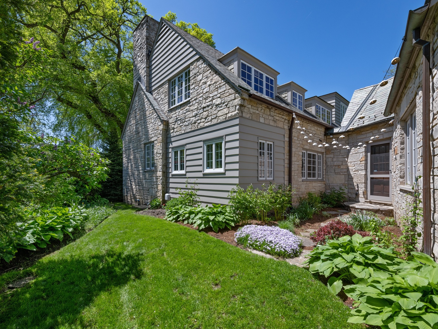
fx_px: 202
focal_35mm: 16
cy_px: 171
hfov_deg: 94.4
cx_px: 210
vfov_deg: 78.1
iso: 200
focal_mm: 14
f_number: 9.5
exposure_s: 1/350
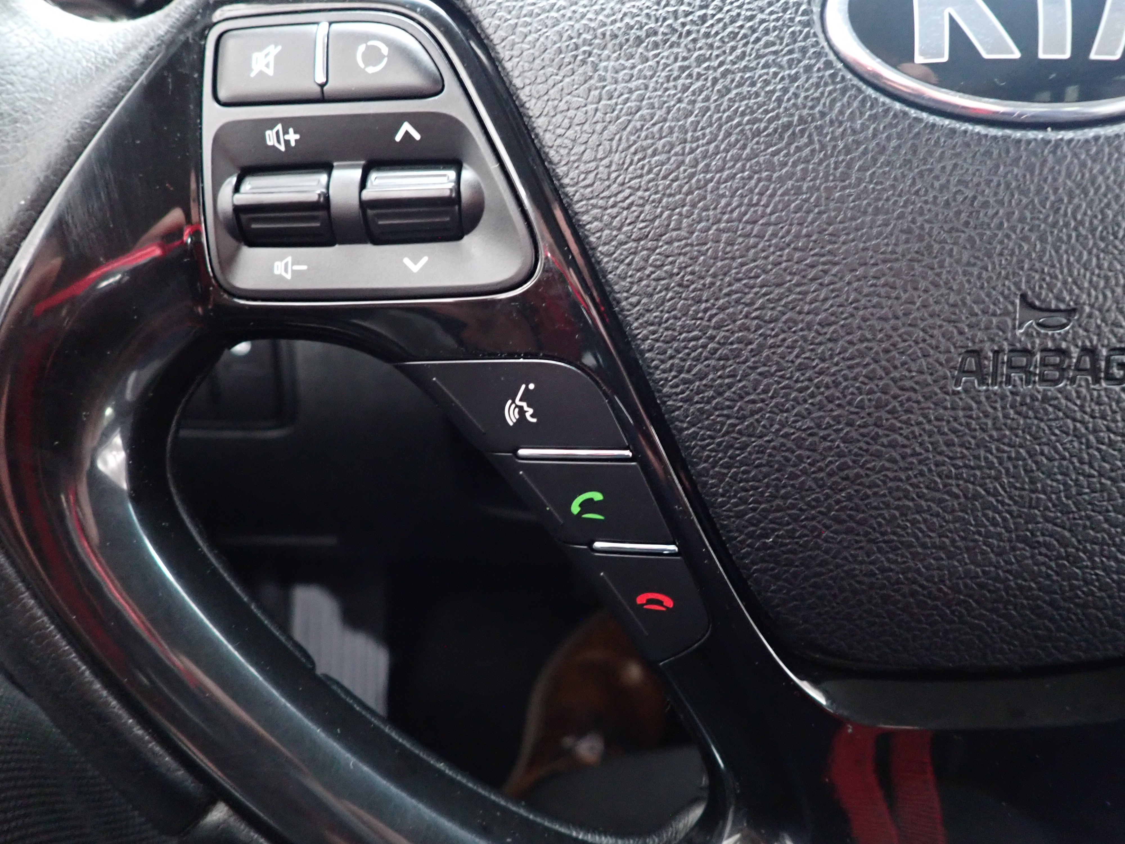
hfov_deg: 69.4
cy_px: 422
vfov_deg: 54.9
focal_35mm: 25
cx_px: 562
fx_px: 812
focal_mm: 4.5
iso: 800
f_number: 2
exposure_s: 1/13
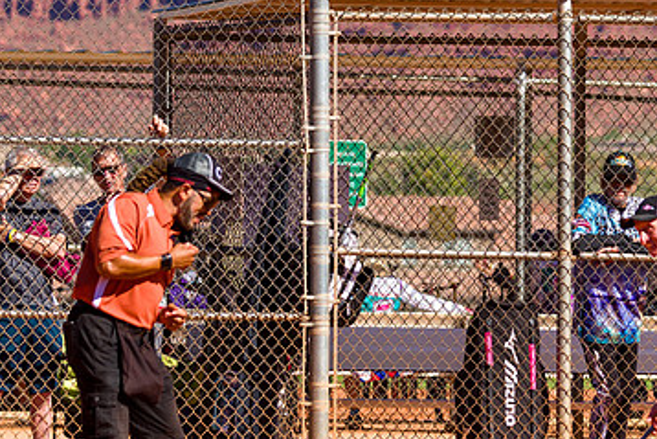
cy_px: 329
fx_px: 7047
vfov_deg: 3.6
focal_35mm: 386
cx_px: 409
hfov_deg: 5.3
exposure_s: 1/2000
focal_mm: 180
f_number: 5.6
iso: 400
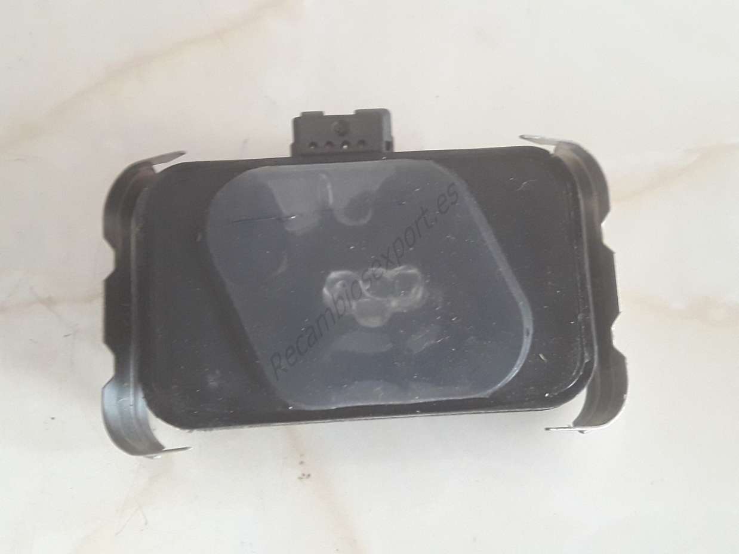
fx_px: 598
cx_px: 370
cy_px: 277
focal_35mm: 28
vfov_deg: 49.7
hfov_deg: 63.5
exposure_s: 1/33
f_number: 1.9
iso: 160
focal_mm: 3.7
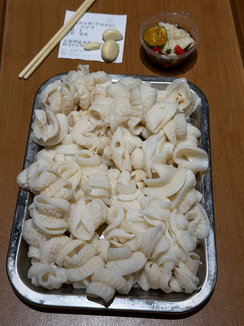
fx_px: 451
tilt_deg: -61.6
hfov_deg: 30.3
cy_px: 163
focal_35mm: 48
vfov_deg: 39.7
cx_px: 122
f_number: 1.78
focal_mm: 6.76
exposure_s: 1/615
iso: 64
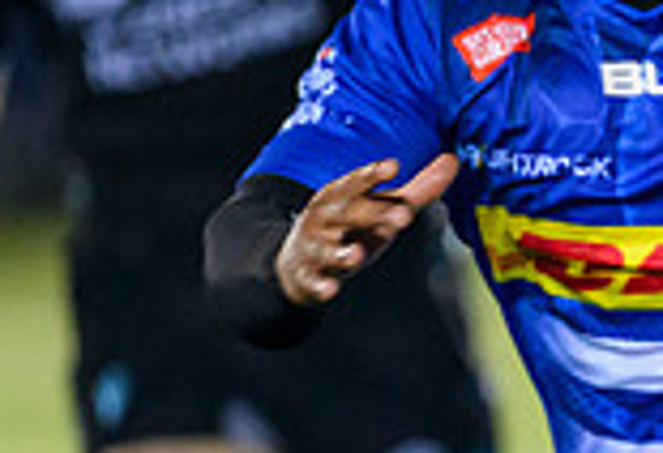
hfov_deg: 1.2
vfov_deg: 0.8
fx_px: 31037
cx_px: 1307
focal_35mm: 1672
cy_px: 327
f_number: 3.2
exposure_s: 1/1000
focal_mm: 400
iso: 6400
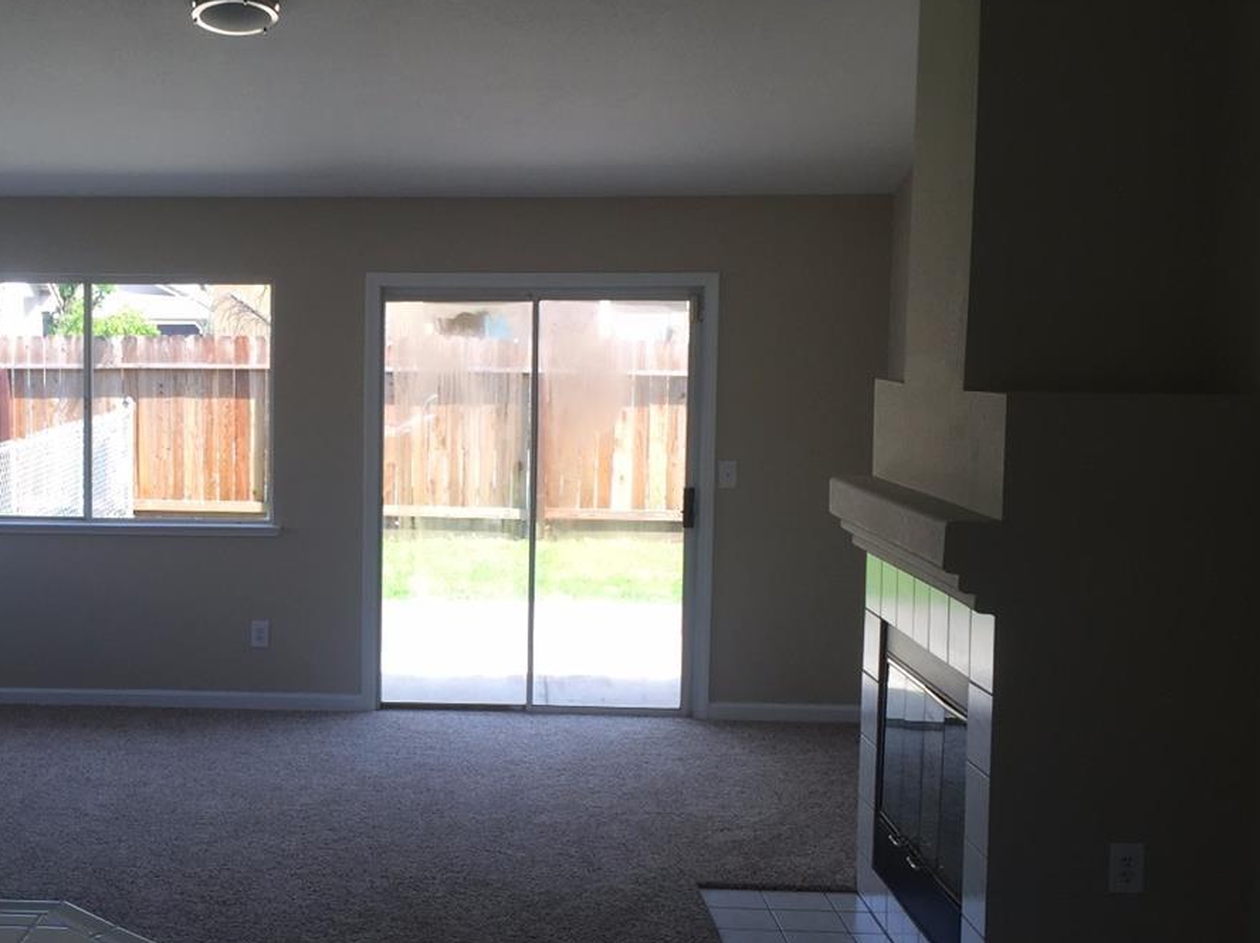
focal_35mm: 49
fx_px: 1783
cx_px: 329
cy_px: 485
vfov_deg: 29.6
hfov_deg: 38.0
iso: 32
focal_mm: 4.15
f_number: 2.2
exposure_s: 1/150
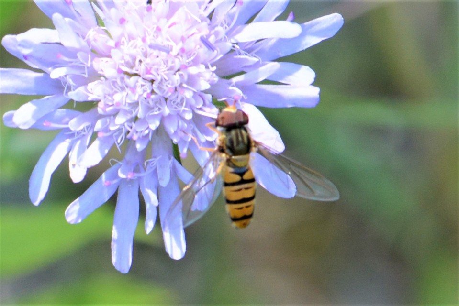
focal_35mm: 248
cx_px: 230
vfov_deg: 5.6
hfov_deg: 8.3
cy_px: 153
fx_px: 3156
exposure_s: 1/125
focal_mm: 165
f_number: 8
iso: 320
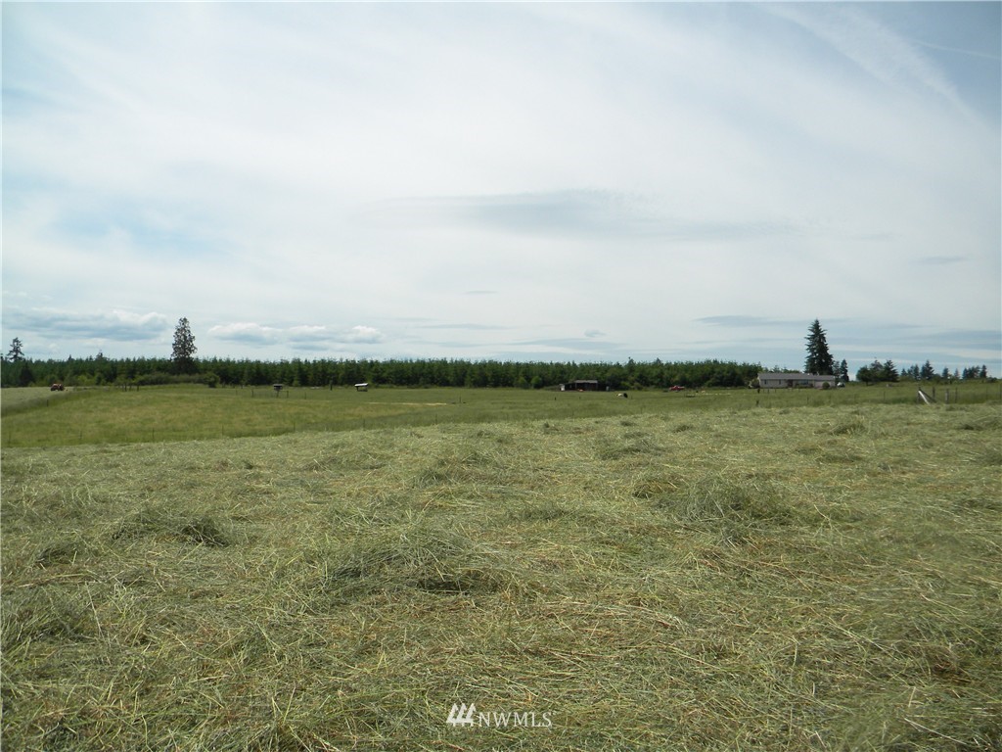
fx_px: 810
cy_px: 376
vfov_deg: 49.7
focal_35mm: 28
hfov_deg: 63.4
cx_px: 501
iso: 80
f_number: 7
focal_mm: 5
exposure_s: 1/393
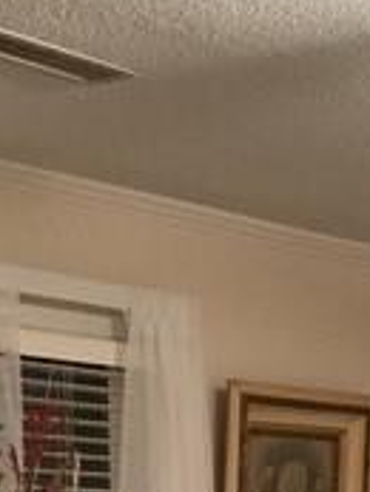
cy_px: 785
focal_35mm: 107
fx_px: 1523
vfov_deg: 16.4
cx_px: 361
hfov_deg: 13.7
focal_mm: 3
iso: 500
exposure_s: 1/30
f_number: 1.8
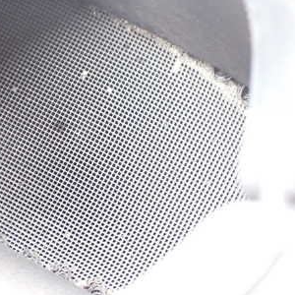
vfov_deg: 32.1
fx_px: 511
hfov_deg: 30.8
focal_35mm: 53
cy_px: 117
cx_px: 30
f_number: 2.3
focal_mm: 5.4
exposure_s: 1/40
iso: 800
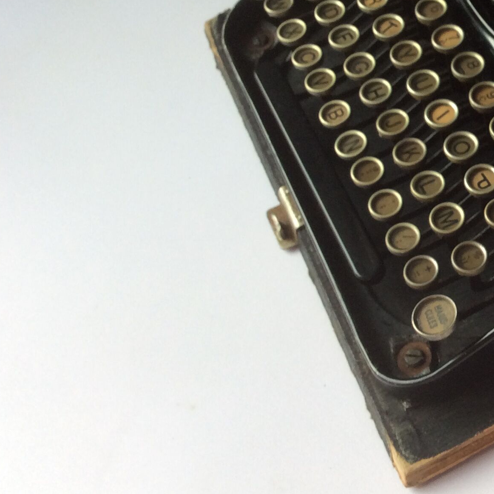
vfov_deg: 27.0
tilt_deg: -53.3
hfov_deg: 25.4
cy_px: 133
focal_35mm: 63
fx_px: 1017
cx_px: 538
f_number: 2.4
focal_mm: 3.3
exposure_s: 1/100
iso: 40
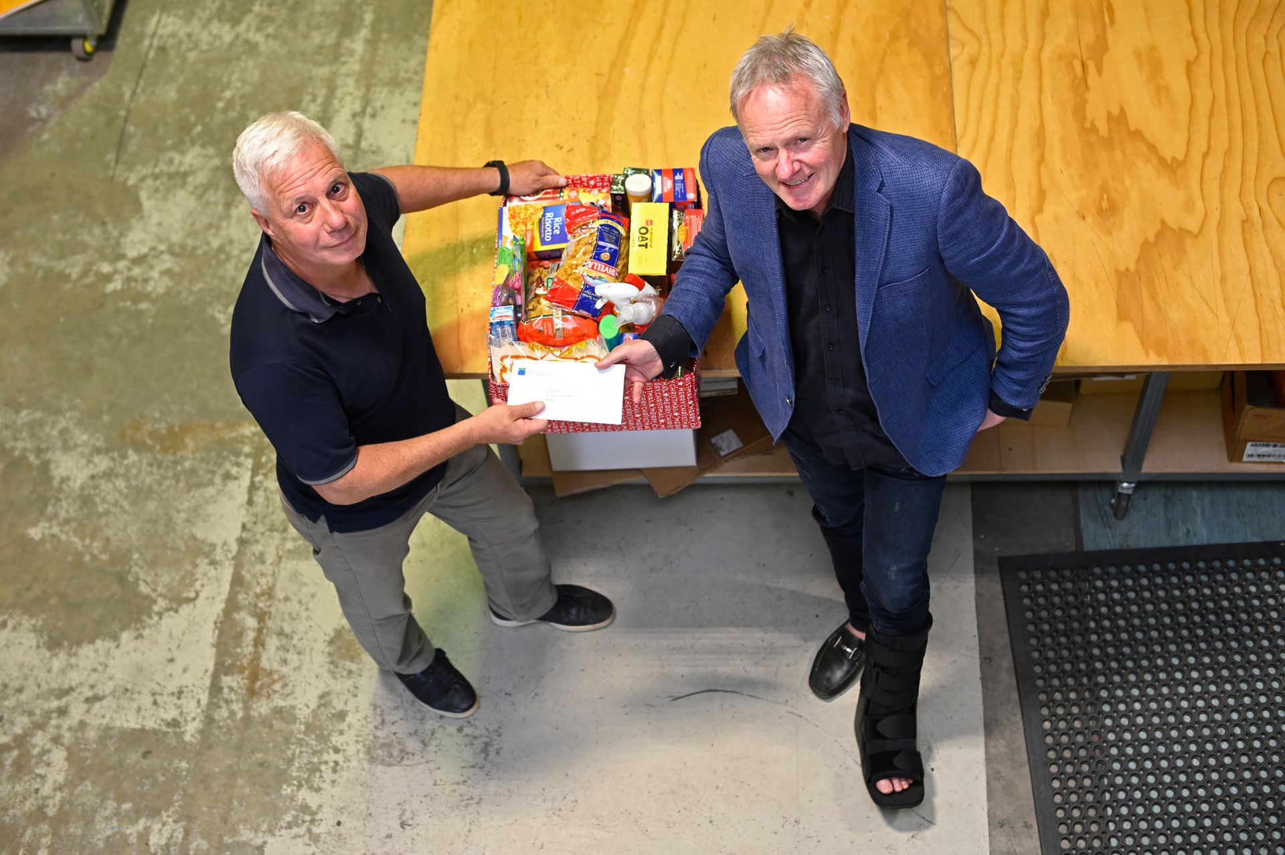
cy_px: 428
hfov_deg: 39.6
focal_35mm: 50
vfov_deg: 27.0
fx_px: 1783
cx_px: 642
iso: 1100
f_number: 3.5
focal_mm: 50
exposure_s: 1/250
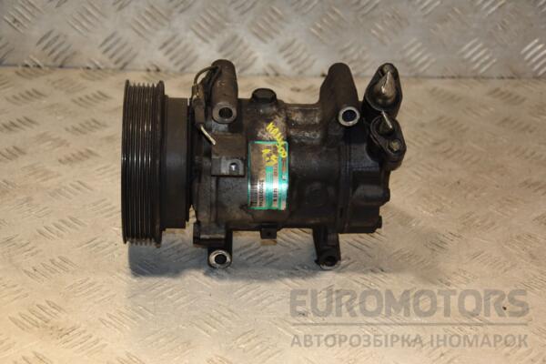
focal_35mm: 87
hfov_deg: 23.4
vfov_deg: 15.7
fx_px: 1319
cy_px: 182
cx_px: 273
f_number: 5
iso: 800
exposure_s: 1/200
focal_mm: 58
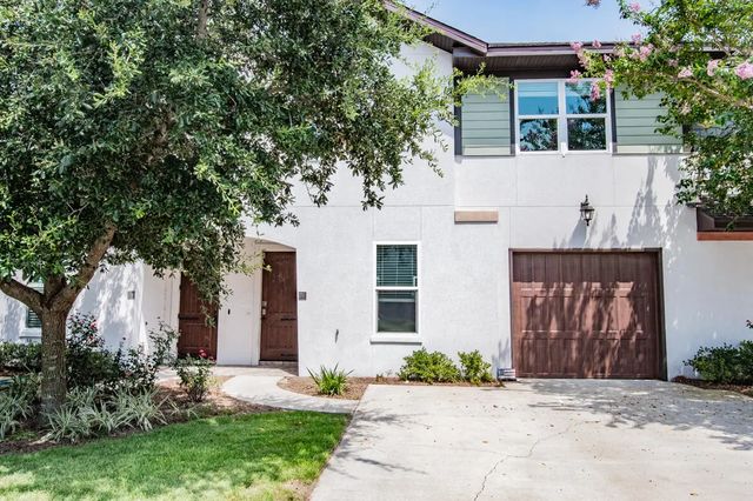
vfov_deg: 51.3
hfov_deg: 71.6
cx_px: 381
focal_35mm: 25
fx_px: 522
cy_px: 247
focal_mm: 16
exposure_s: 1/200
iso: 400
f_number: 14
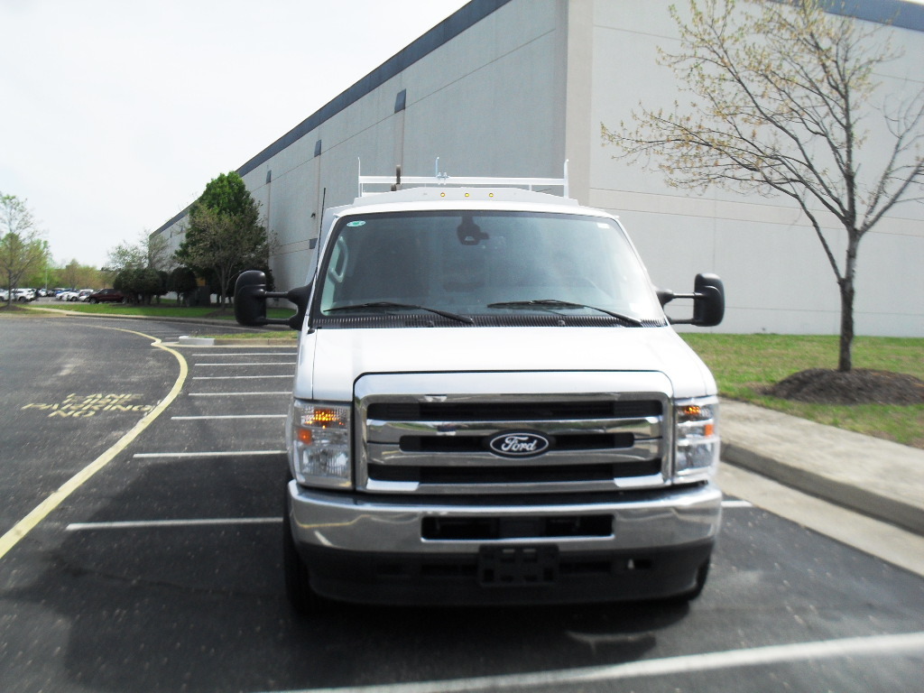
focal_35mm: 35
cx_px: 462
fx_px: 934
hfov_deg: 52.6
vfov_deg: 40.7
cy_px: 346
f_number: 8.4
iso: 100
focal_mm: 6.3
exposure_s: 1/180
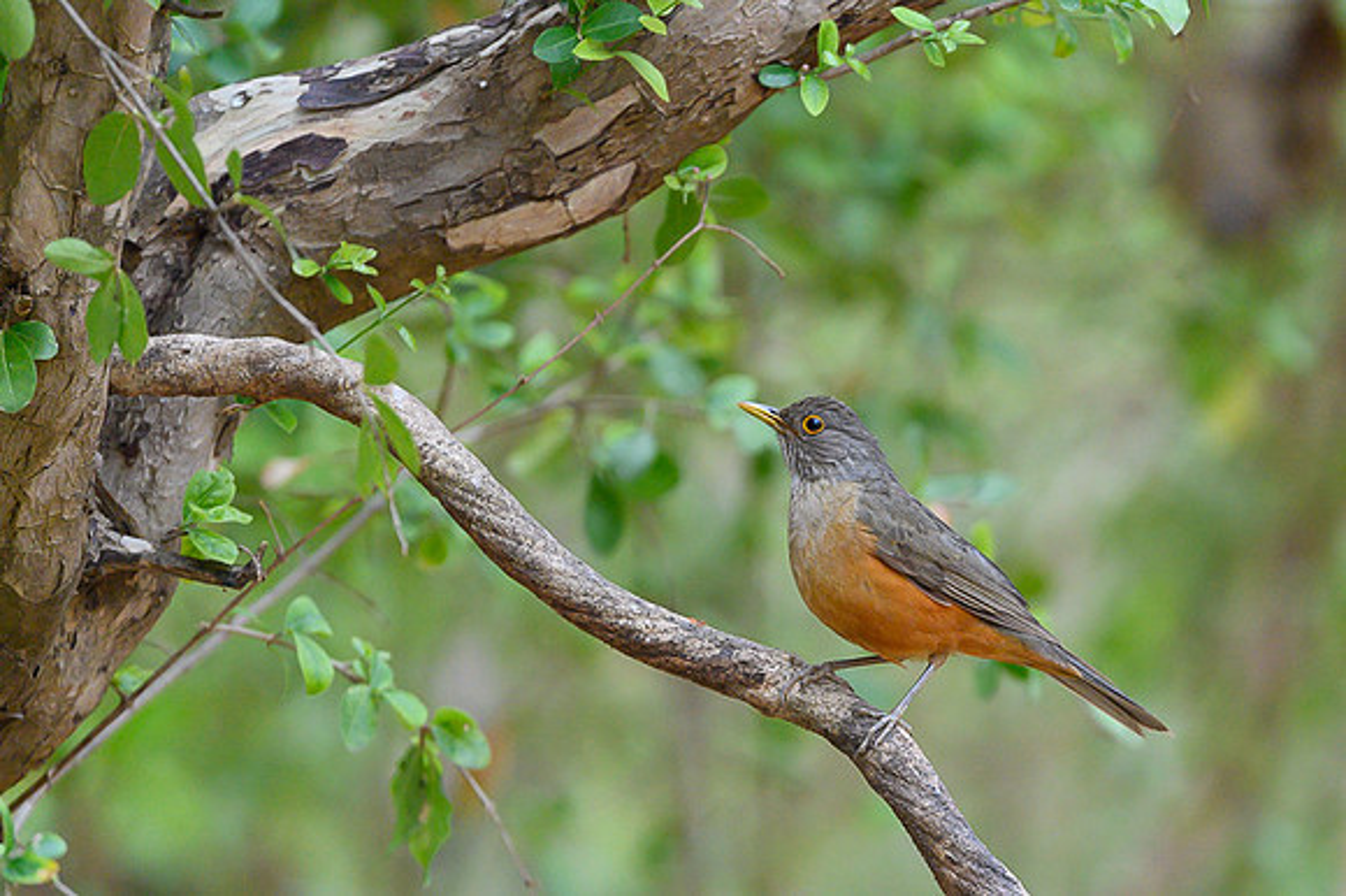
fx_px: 24061
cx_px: 867
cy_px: 577
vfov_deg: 2.1
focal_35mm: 644
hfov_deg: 3.2
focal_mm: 500
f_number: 4
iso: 2500
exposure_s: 1/500
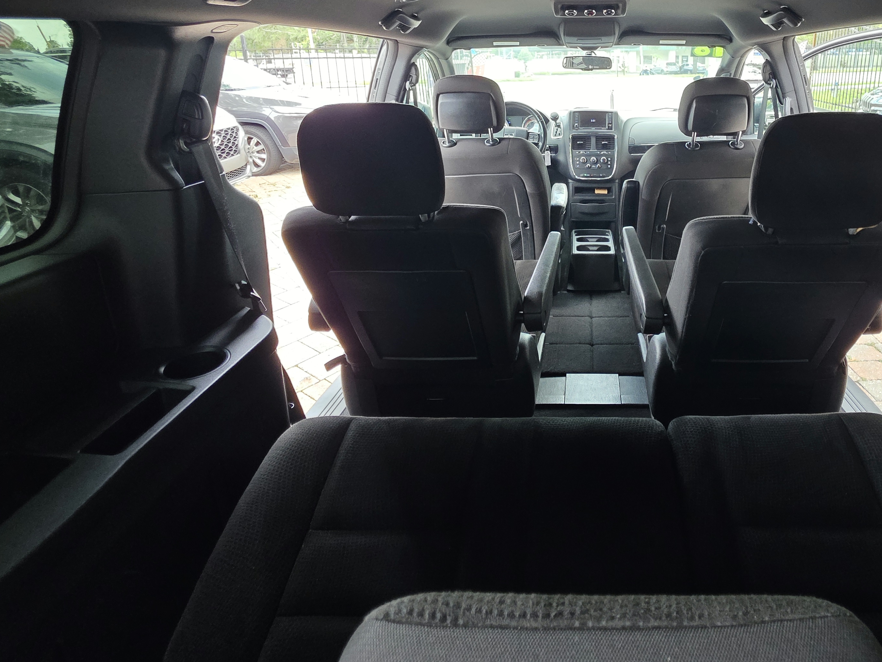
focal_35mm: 19
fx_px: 484
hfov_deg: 82.0
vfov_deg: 65.5
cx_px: 584
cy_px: 186
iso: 250
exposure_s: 1/120
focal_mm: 2.2
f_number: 1.9
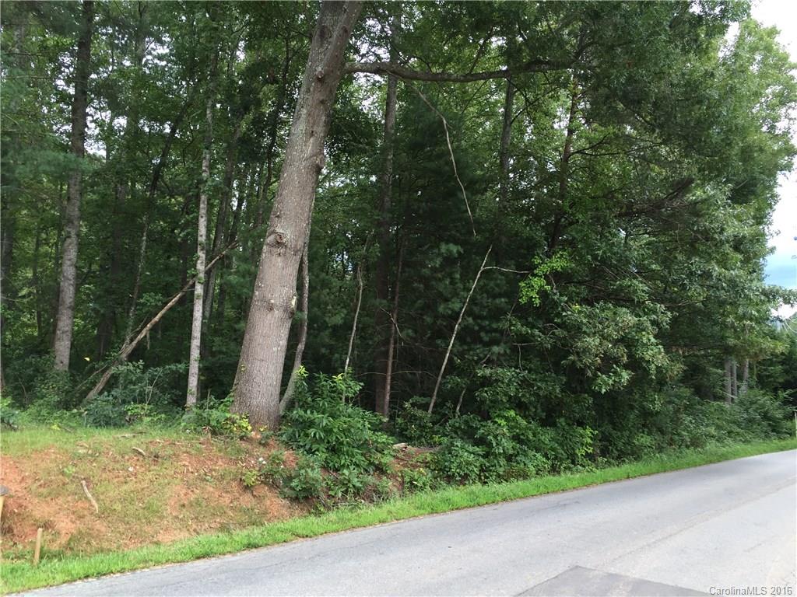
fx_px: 668
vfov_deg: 48.2
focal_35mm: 29
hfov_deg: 61.7
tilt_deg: +6.5
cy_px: 298
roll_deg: -0.8
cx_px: 398
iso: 32
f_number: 2.2
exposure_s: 1/121
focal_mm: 4.15
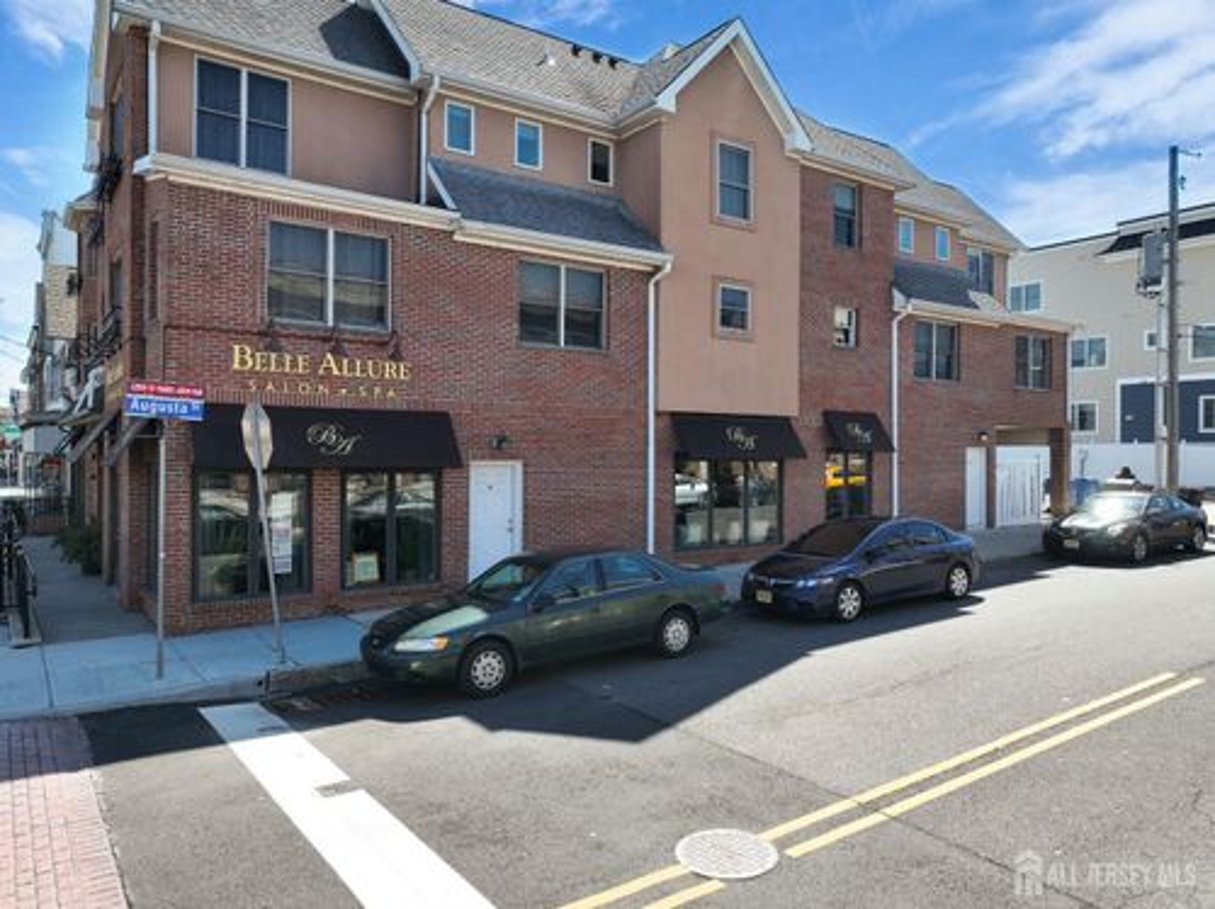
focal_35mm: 24
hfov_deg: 71.6
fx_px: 842
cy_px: 454
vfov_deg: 56.7
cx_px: 608
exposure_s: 1/640
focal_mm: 12.29
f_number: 2.8
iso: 150
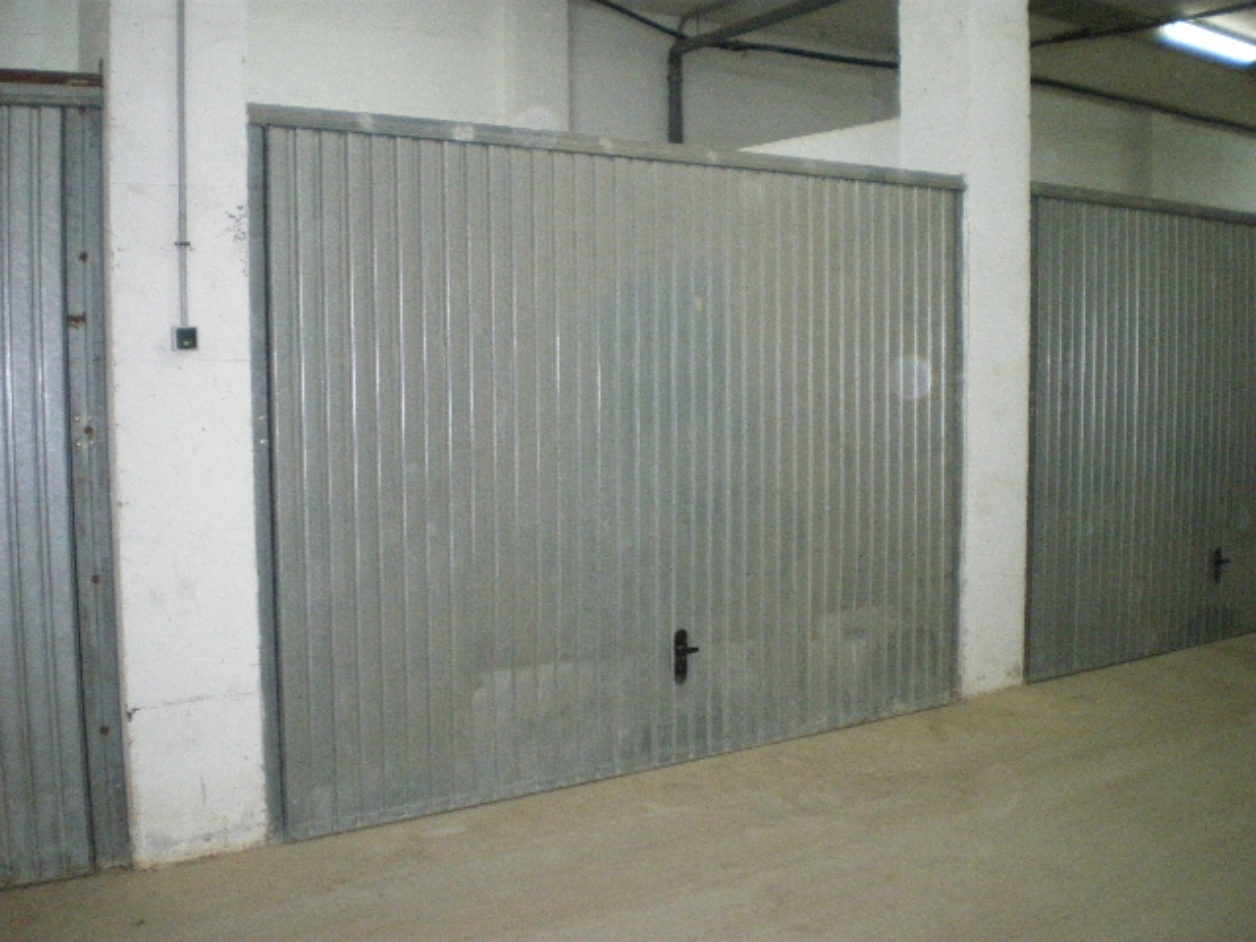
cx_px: 628
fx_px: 1306
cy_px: 471
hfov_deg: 51.4
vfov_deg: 39.7
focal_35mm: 36
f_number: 3.1
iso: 800
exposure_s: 1/50
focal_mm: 6.3
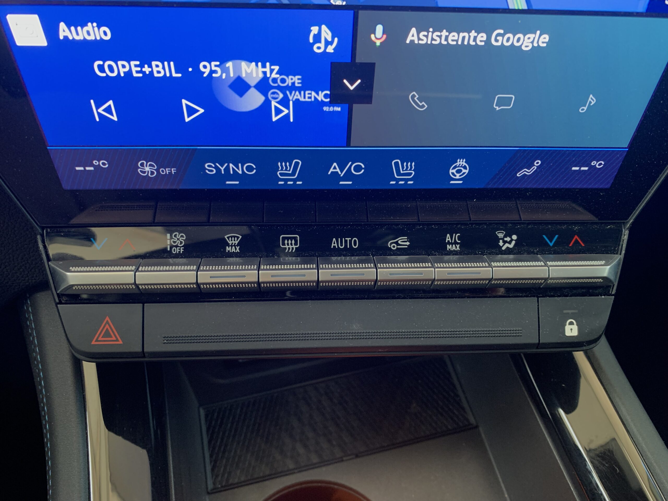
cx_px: 334
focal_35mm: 26
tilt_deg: -55.0
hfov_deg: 67.3
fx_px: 502
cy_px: 250
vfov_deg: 53.1
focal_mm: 4.25
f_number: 1.8
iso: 400
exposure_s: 1/33
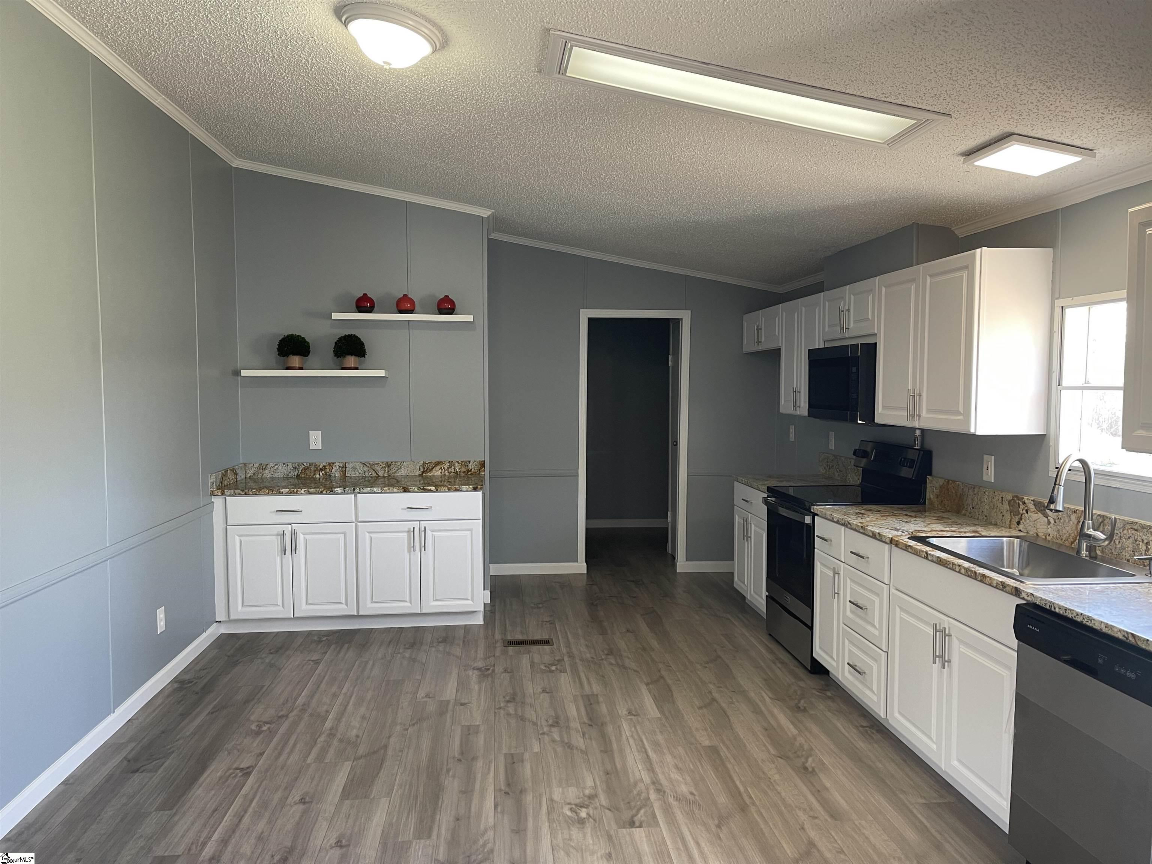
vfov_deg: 53.1
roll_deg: +0.0
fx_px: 865
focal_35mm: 26
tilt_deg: -4.3
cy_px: 432
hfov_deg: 67.3
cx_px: 576
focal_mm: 5.1
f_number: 1.6
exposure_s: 1/60
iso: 100
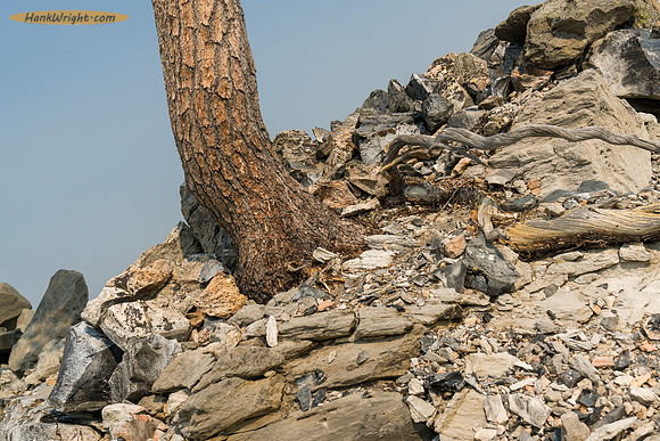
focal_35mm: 45
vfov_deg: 29.9
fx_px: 825
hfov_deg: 43.6
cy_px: 231
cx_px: 362
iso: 320
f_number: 6.3
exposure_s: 1/400
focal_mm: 40
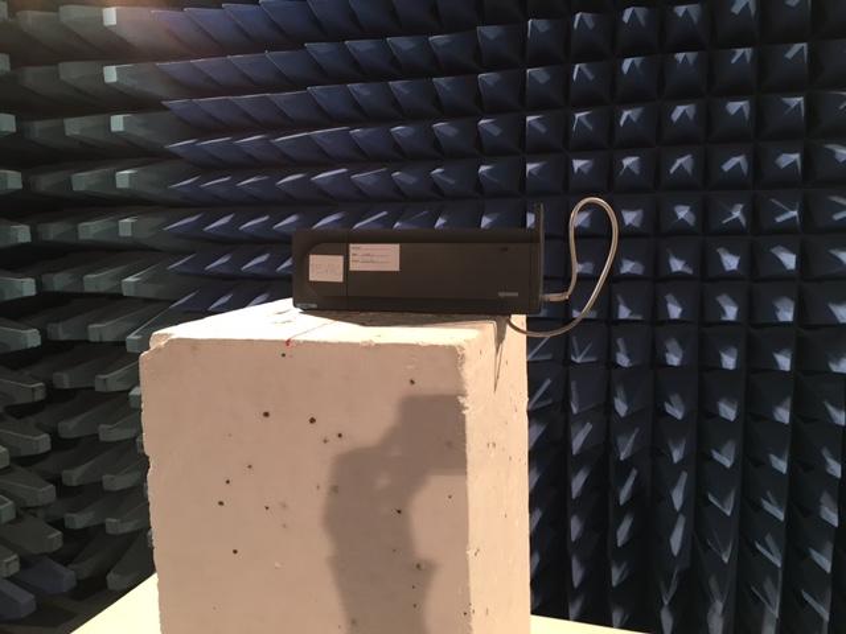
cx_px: 423
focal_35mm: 29
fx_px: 709
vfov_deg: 48.2
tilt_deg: -9.2
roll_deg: +1.2
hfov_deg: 61.7
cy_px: 317
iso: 100
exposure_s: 1/33
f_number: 2.2
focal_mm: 4.15
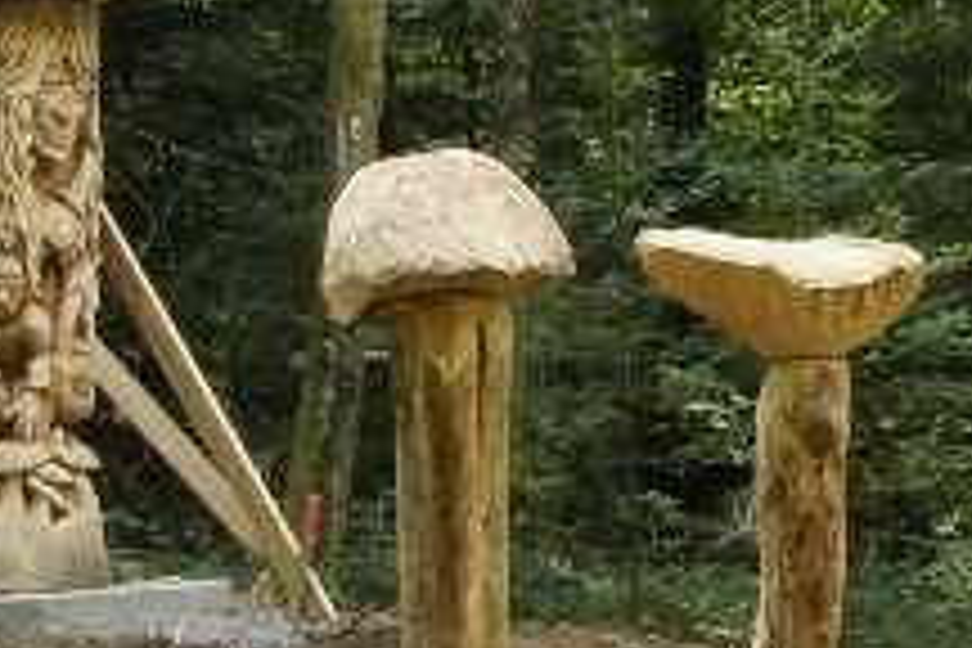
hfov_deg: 8.7
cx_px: 2232
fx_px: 5859
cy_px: 459
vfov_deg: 6.3
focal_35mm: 217
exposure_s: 1/60
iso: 800
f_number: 10
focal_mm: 26
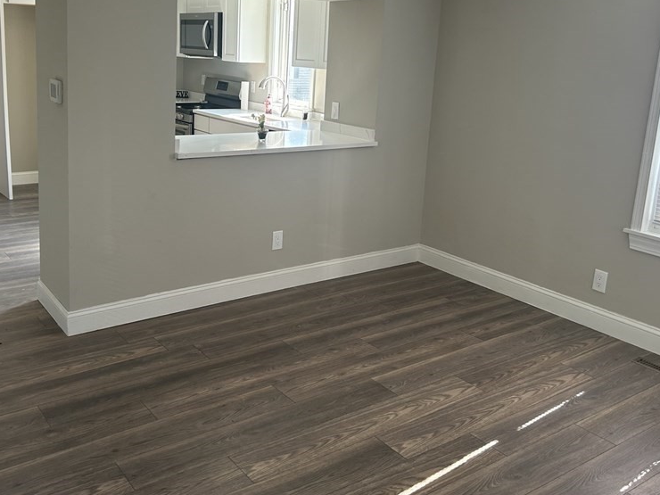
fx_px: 686
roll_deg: -1.3
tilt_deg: -11.3
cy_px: 181
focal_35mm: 36
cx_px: 283
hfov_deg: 51.2
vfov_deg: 39.4
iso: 80
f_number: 1.5
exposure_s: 1/121
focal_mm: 5.7
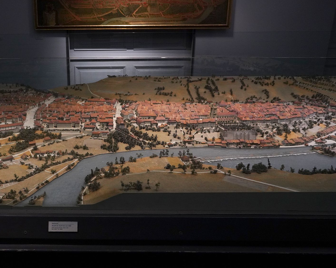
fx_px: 318
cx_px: 100
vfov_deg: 45.7
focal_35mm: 32
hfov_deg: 54.0
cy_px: 121
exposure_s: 1/80
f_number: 6.3
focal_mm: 24
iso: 3200
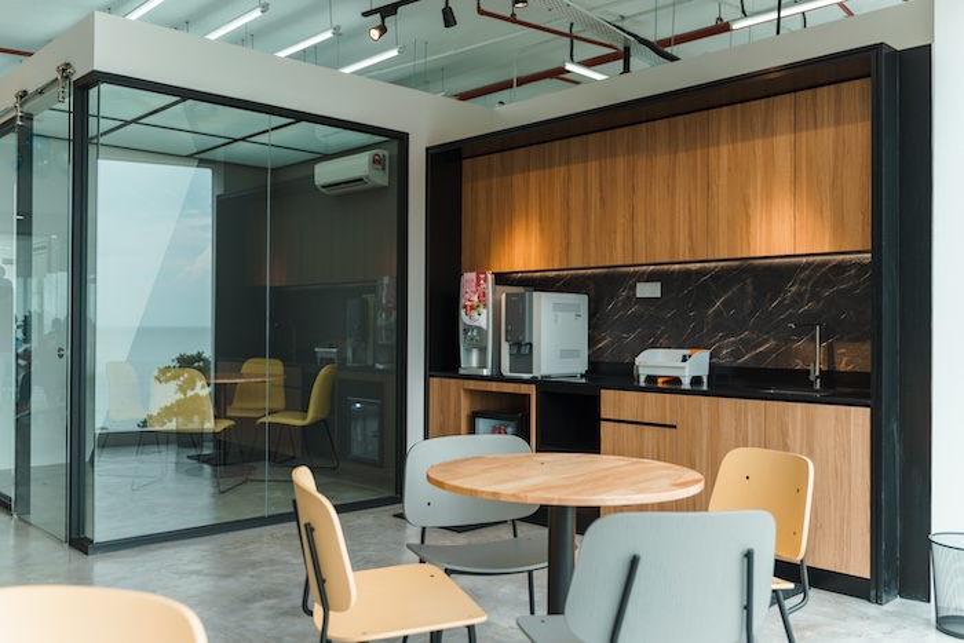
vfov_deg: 41.1
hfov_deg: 58.7
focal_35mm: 32
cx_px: 482
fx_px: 857
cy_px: 322
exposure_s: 1/320
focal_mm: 32
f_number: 2.8
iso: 100
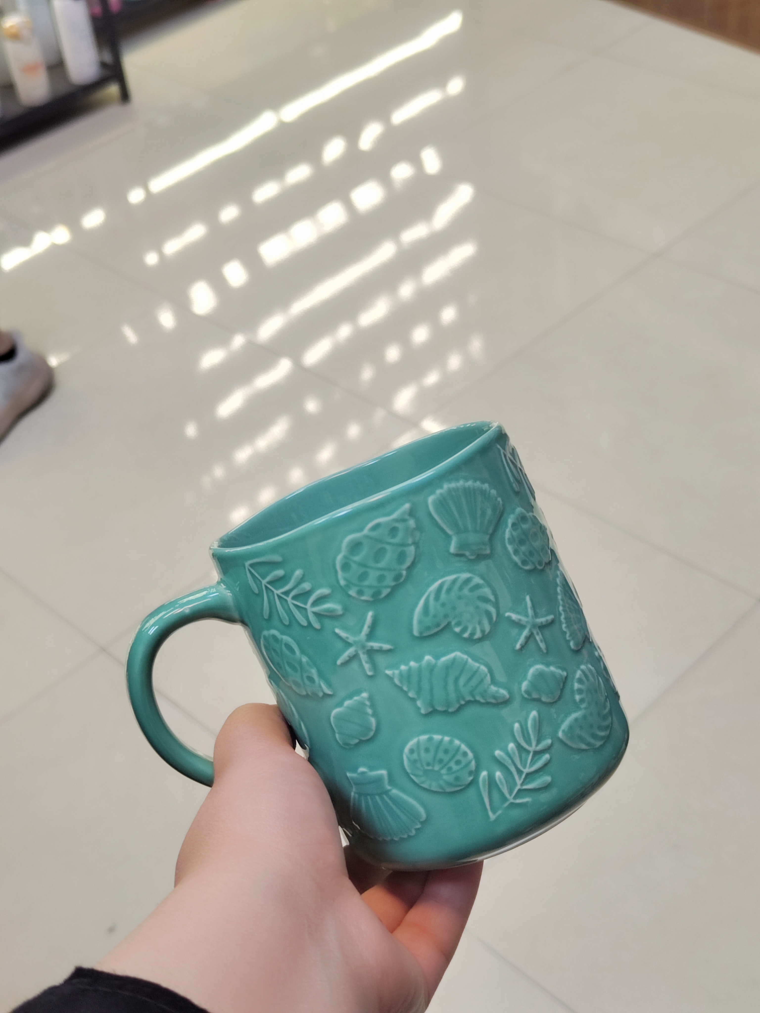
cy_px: 506
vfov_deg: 40.4
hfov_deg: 30.9
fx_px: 1376
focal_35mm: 47
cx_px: 380
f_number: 1.88
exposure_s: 1/100
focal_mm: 5.59
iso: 75
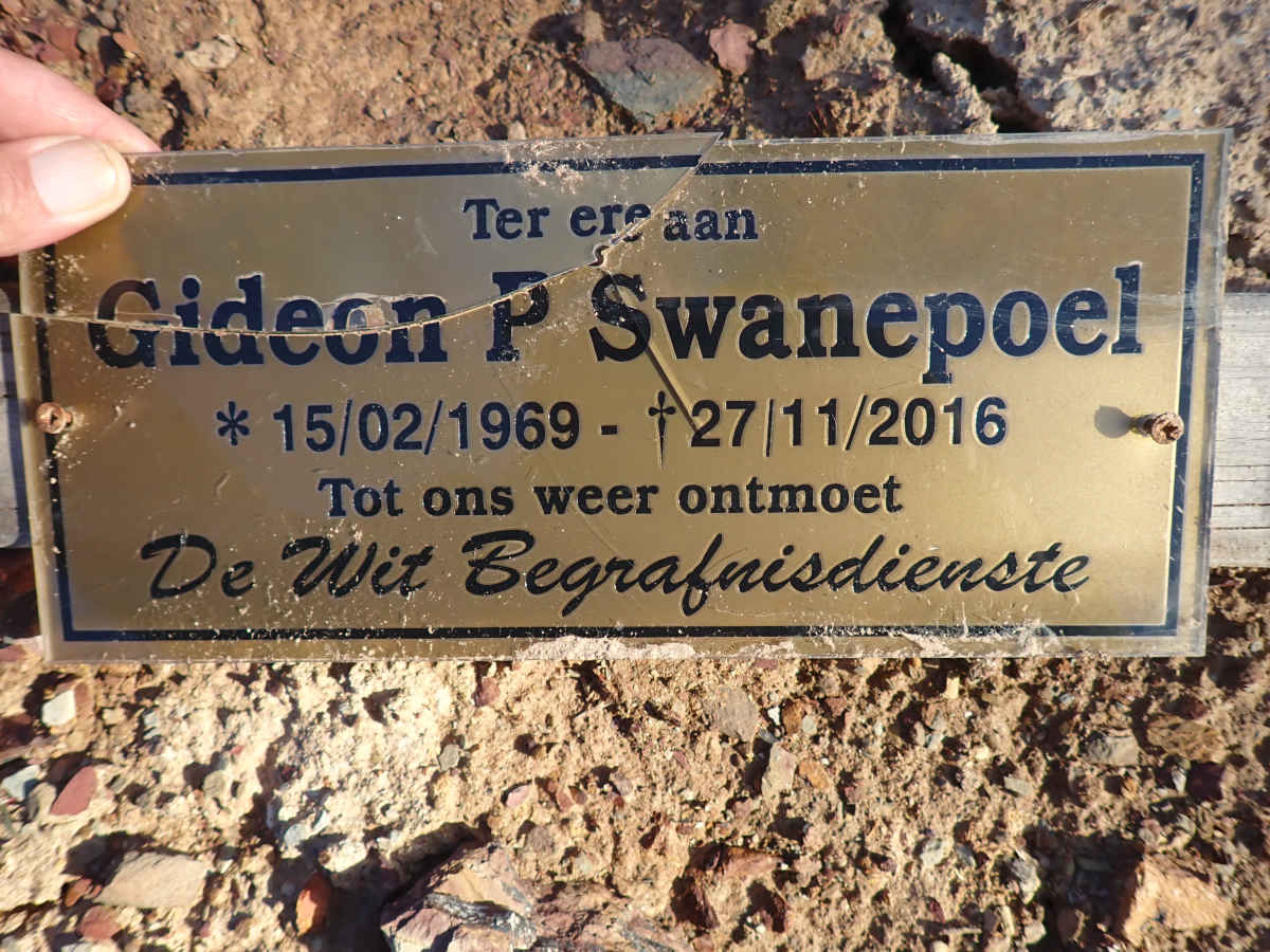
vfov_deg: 54.9
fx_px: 917
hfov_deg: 69.4
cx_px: 635
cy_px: 476
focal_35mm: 25
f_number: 2
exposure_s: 1/500
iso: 100
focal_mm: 4.5
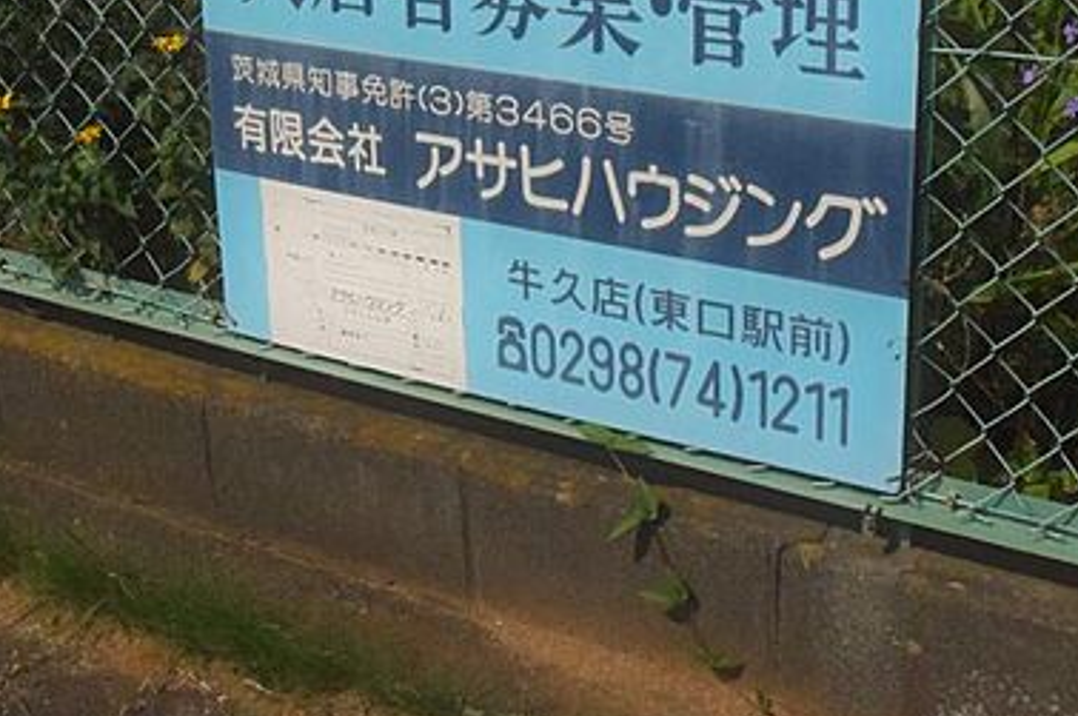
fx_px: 1824
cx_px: 667
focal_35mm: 61
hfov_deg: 32.8
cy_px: 157
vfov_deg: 21.9
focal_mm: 24
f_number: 29
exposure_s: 1/3200
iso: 12800
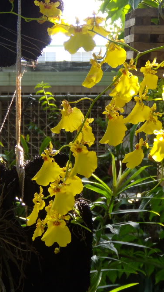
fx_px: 463
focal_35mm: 60
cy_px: 126
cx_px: 115
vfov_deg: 34.8
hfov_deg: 20.0
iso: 125
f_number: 3.6
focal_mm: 6.4
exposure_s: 1/125
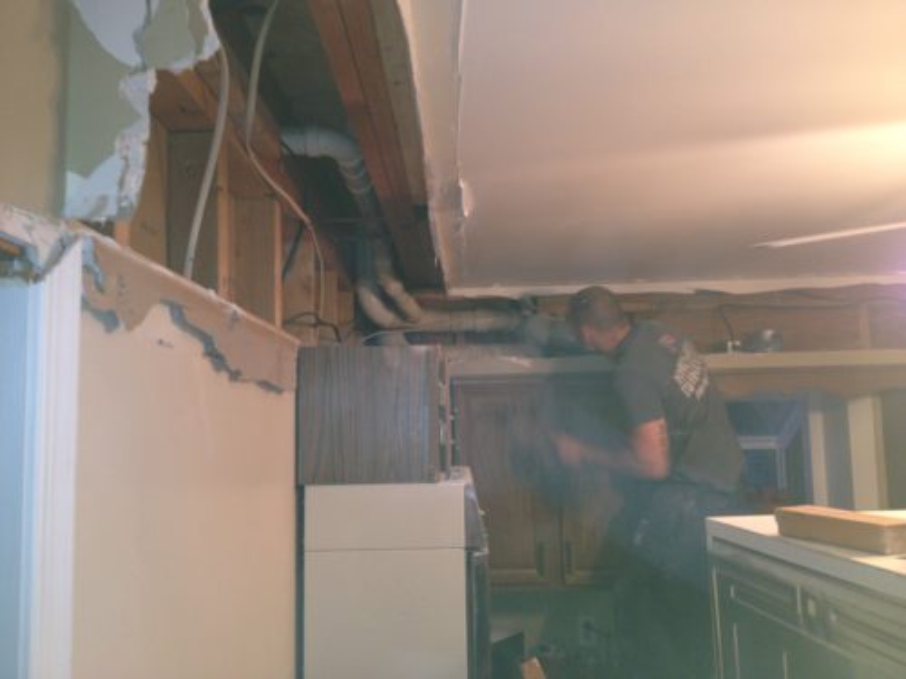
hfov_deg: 52.6
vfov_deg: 40.7
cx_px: 453
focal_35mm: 35
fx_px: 916
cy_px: 340
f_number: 2.4
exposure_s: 1/20
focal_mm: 4.28
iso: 80
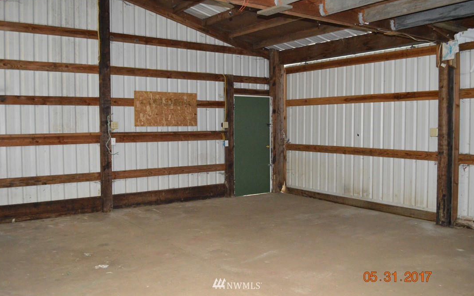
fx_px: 400
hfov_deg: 61.2
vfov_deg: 40.6
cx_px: 237
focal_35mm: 31
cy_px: 141
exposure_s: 1/60
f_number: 3.8
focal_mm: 20
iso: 3200
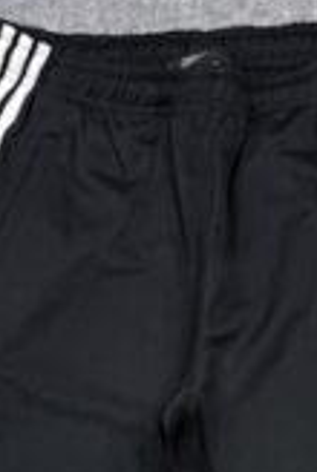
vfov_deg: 21.8
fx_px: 1065
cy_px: 658
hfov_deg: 16.9
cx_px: 205
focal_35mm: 81
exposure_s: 1/100
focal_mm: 6.76
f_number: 1.78
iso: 64
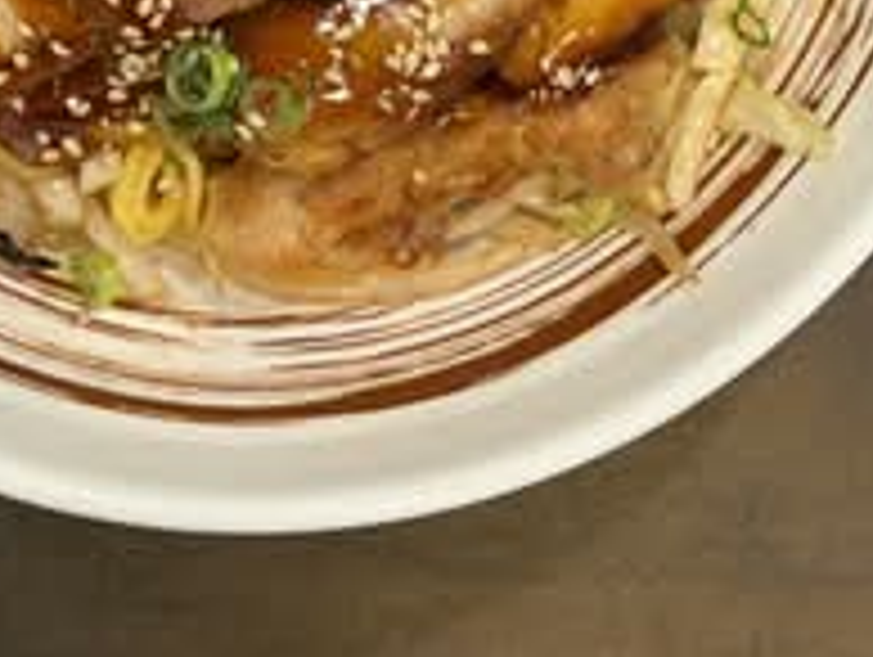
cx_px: 256
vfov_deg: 10.0
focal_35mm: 145
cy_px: -252
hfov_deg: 13.6
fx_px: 3661
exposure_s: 1/60
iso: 200
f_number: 1.78
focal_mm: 6.76
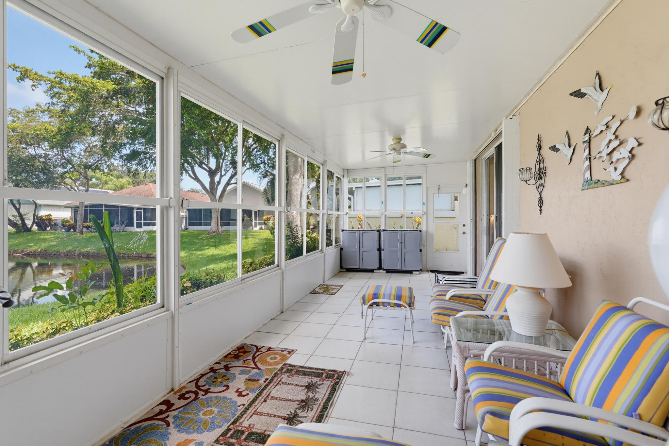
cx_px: 334
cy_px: 223
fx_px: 297
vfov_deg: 73.7
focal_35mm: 16
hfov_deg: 96.7
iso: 800
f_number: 5
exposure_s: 1/100
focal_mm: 16
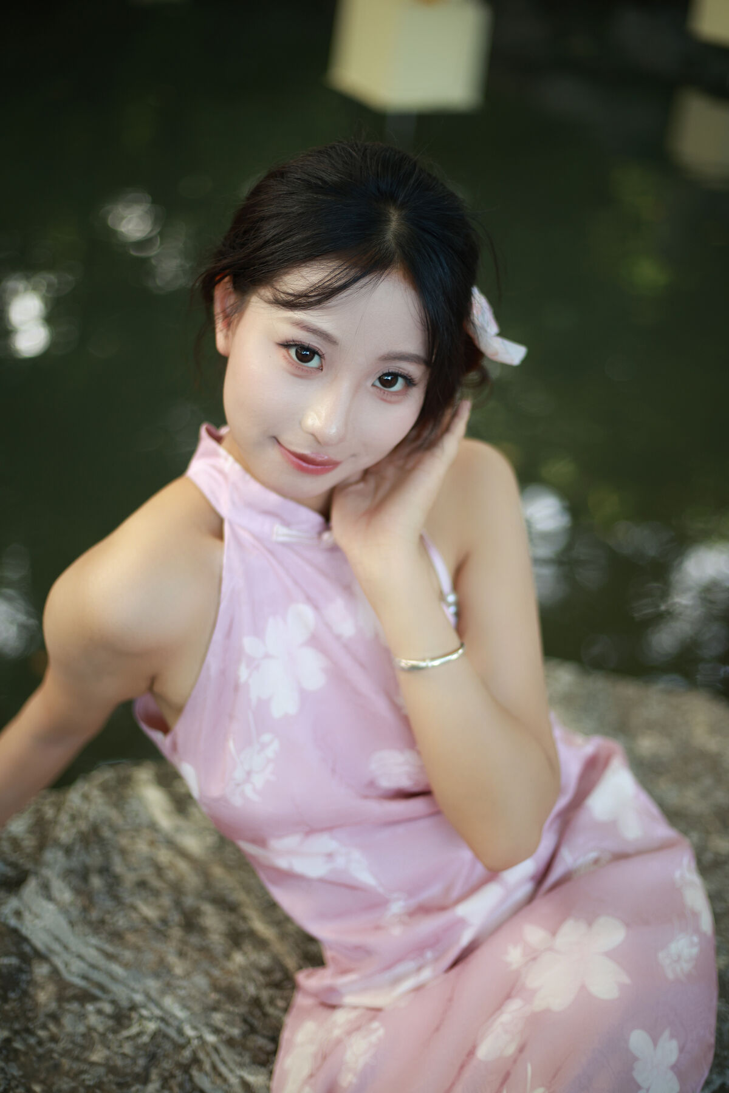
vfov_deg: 40.3
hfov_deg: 27.5
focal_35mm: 49
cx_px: 364
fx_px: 1488
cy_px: 546
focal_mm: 50
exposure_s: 1/200
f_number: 1.8
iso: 640
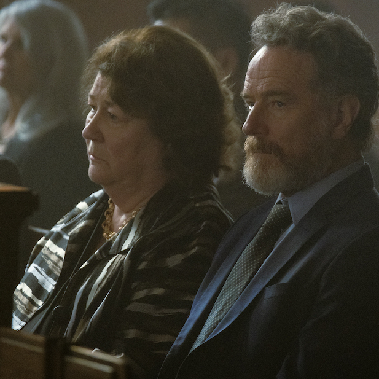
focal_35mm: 405
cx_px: 207
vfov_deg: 4.3
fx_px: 5017
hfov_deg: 4.3
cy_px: 190
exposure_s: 1/100
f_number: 4
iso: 4000
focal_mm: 196
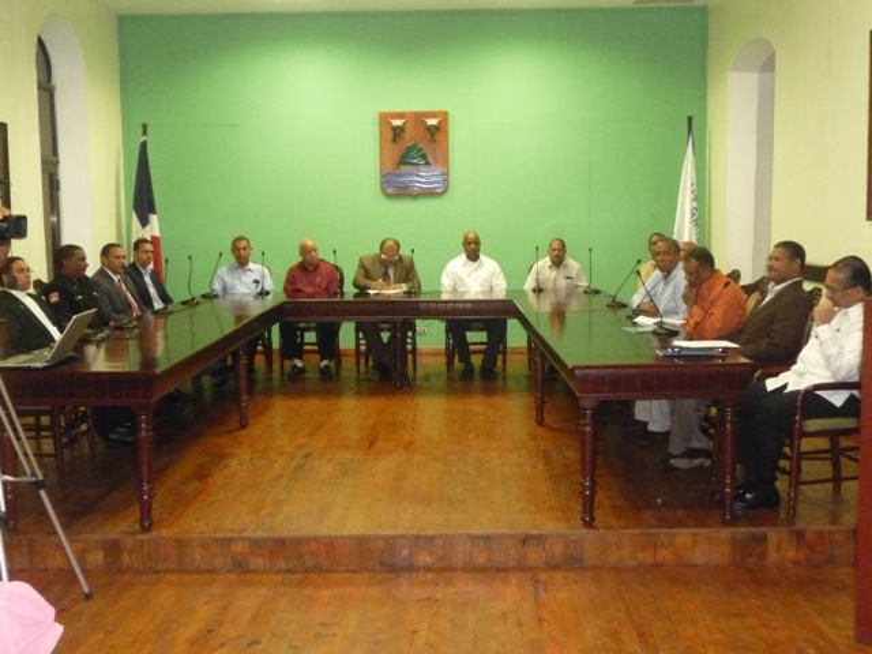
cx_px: 436
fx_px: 957
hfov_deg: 49.0
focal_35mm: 38
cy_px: 327
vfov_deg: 37.7
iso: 1000
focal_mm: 6.3
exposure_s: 1/30
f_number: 3.8
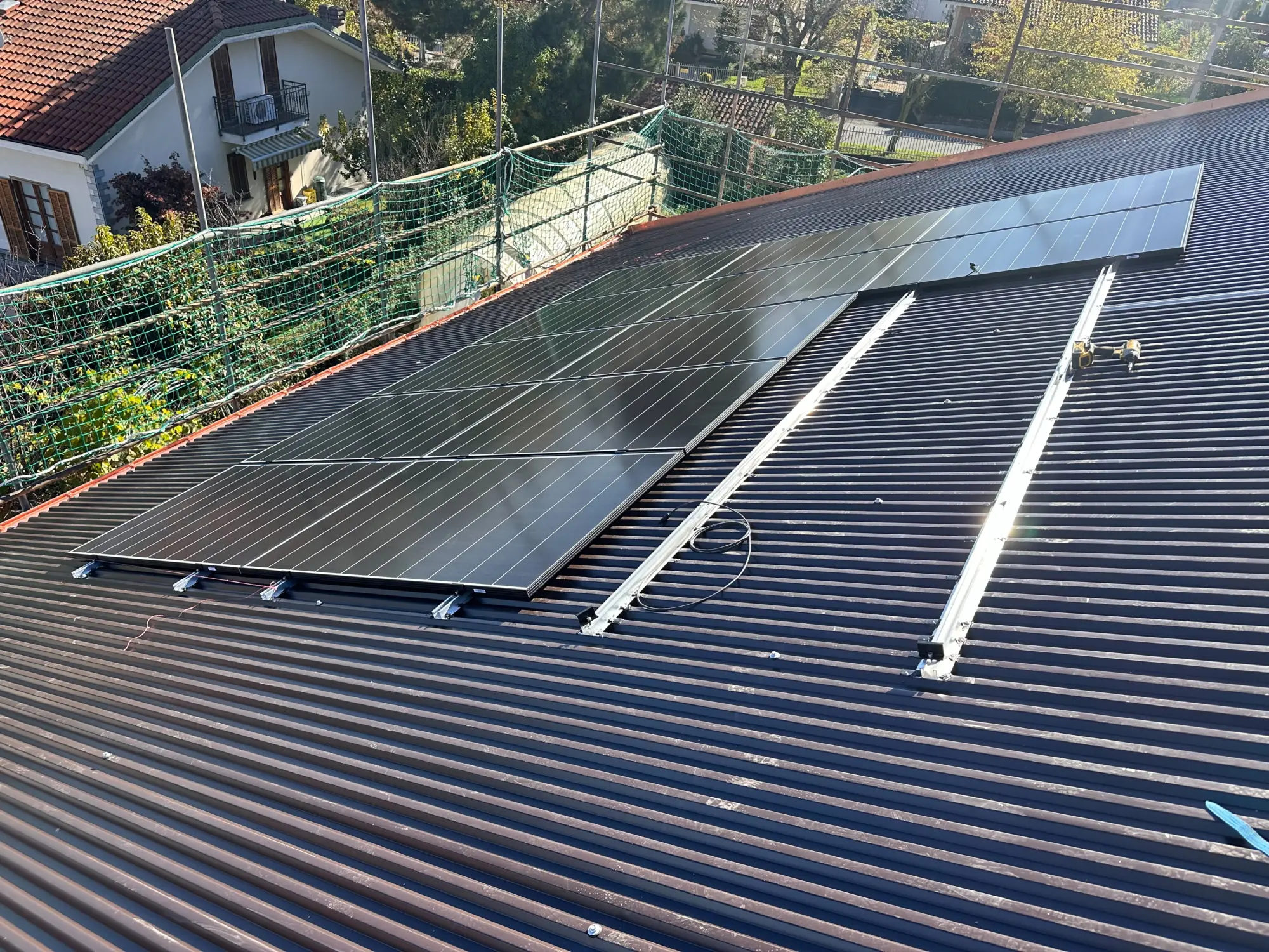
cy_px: 476
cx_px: 634
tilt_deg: -32.1
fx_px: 880
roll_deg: -5.7
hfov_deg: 71.6
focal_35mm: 24
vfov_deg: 56.8
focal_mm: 6.86
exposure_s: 1/1412
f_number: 1.78
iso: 80
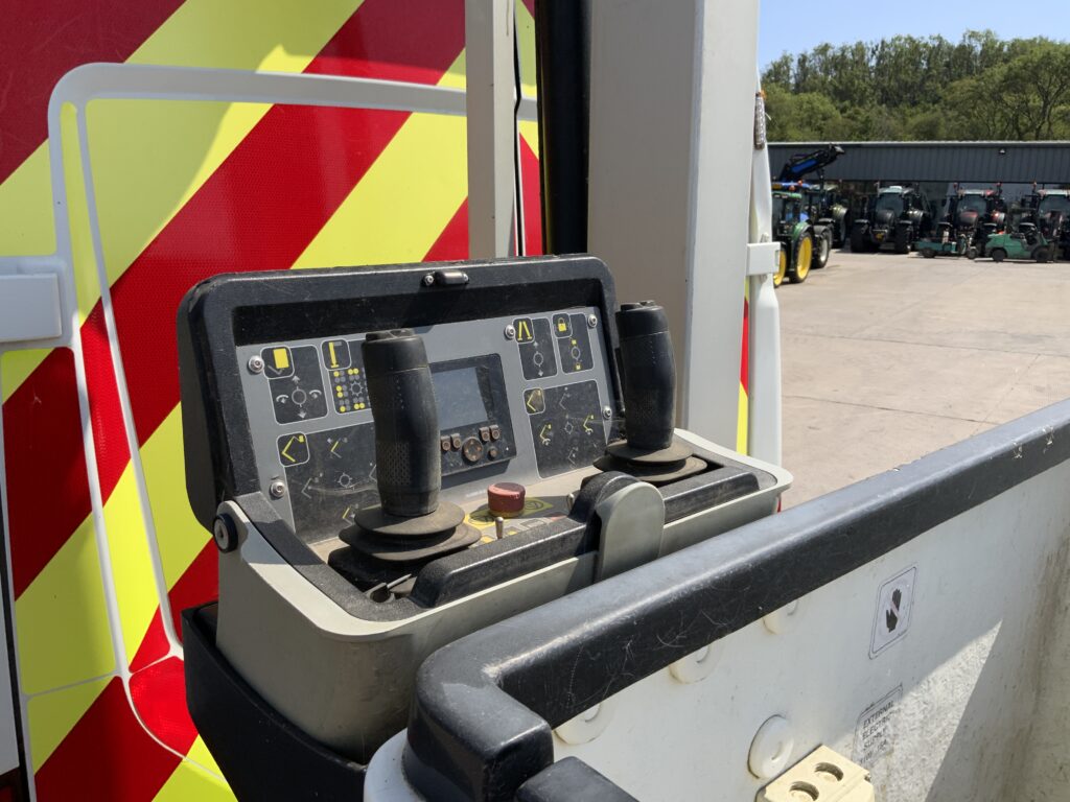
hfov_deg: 61.7
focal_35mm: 29
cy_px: 401
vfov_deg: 48.2
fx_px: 896
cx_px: 535
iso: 16
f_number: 1.8
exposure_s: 1/1675
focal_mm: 3
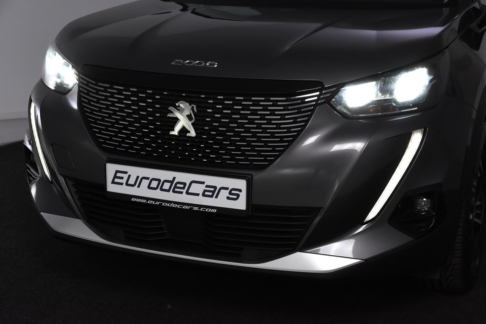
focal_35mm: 57
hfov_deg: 35.1
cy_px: 162
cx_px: 243
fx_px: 769
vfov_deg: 23.8
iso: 1600
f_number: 7.1
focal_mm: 38
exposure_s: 1/200
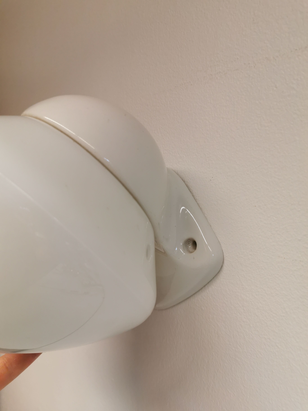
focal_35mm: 27
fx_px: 320
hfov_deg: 51.4
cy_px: 206
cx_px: 154
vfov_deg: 65.3
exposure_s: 1/100
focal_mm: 5.56
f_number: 1.6
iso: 100
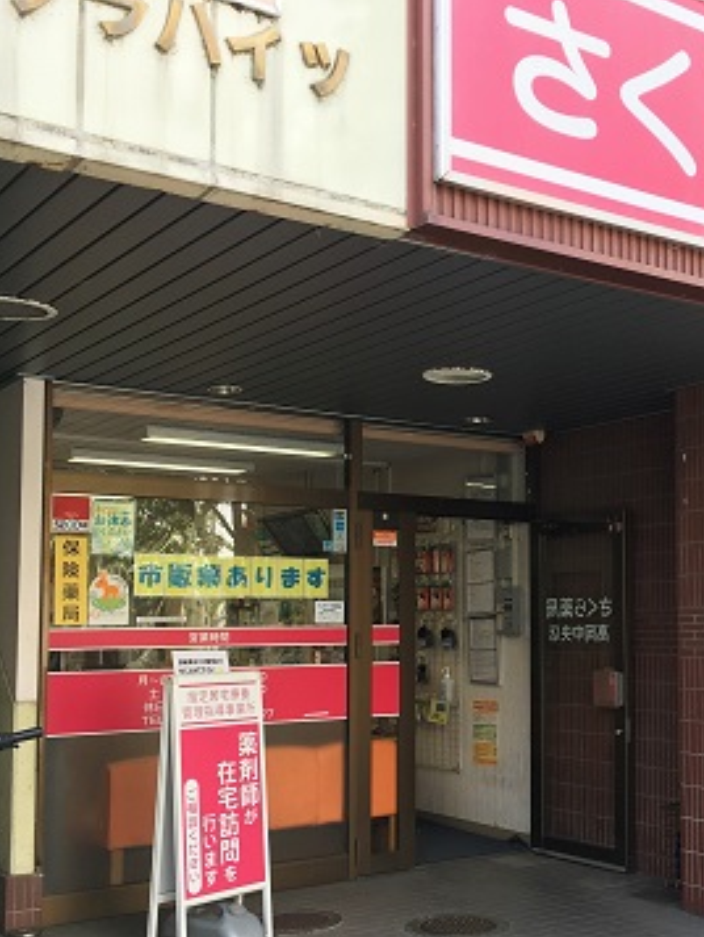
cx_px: 623
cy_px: 467
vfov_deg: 47.8
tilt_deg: +3.5
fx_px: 1057
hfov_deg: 34.9
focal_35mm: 39
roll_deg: -0.6
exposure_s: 1/137
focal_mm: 4.15
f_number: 2.2
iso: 25
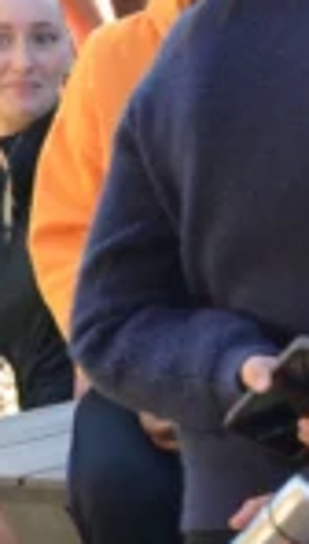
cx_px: 769
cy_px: 132
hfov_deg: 2.9
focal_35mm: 411
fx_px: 5946
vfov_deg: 5.2
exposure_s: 1/125
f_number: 5.6
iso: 280
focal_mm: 38
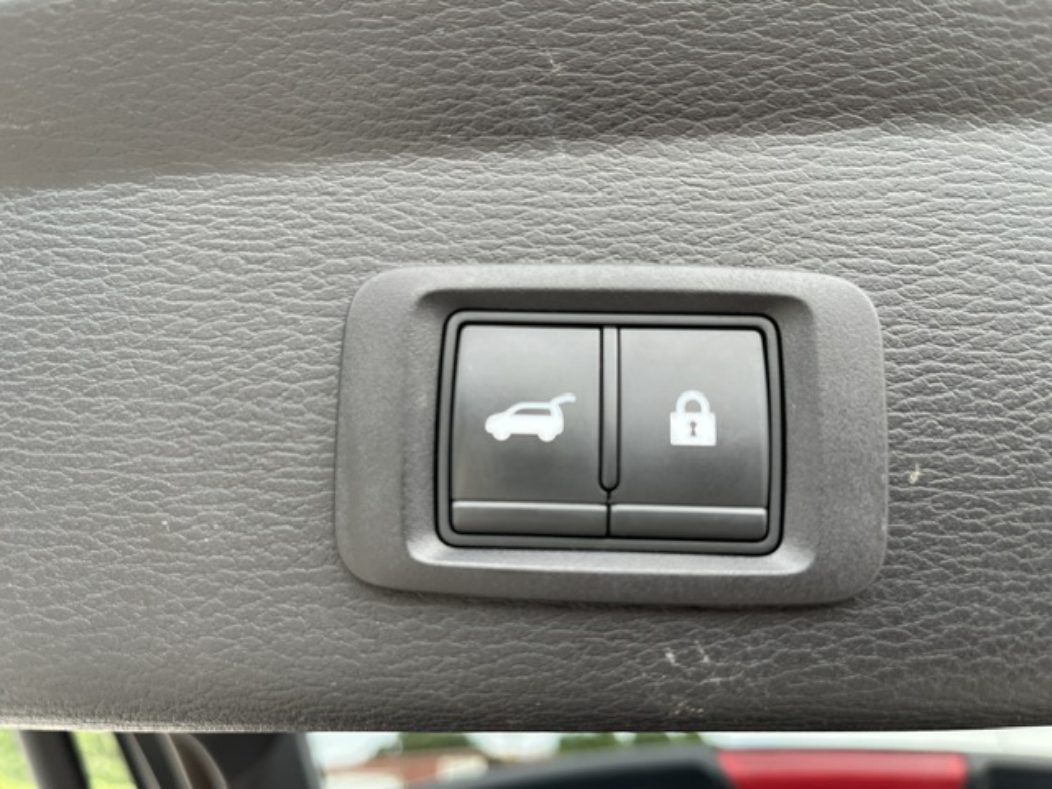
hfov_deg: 67.3
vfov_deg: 53.1
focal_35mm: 26
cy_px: 394
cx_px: 526
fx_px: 790
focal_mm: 5.1
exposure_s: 1/139
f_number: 1.6
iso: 50
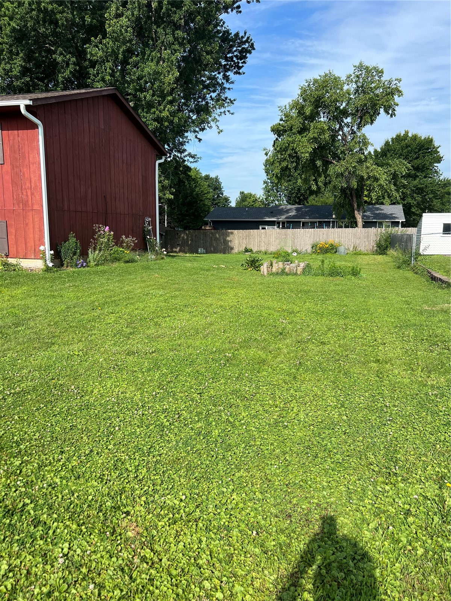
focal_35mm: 26
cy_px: 300
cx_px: 226
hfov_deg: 53.1
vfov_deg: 67.3
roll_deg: -2.6
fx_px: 452
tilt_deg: -9.2
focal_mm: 5.7
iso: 50
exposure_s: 1/2457
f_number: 1.5
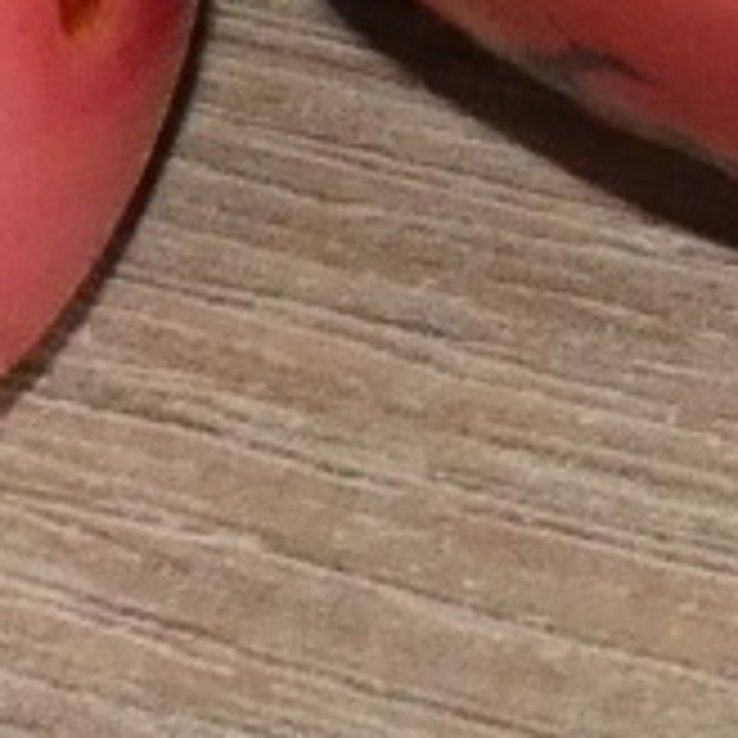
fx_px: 2074
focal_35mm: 86
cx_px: 662
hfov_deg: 19.8
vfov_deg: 17.3
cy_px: -500
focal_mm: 3.6
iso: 800
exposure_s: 1/60
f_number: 2.8
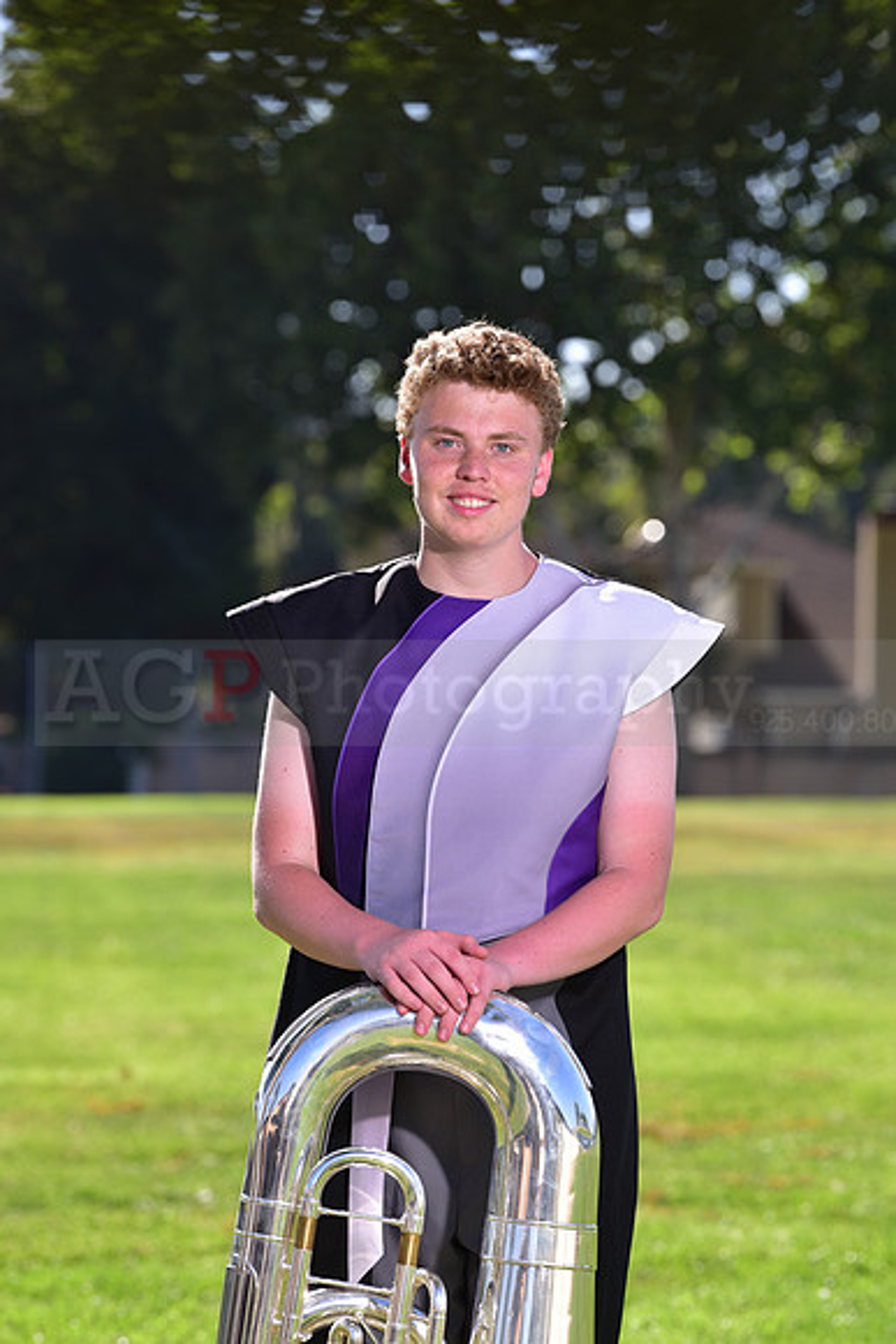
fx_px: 6342
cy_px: 672
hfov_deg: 8.1
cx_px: 448
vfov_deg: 12.1
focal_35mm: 170
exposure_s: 1/250
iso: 100
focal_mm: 170
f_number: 5.6
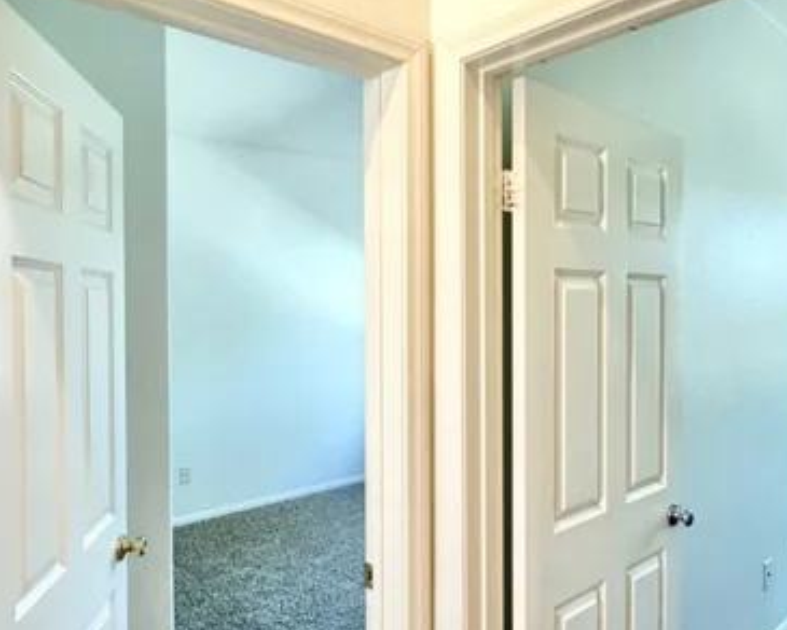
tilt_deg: -1.2
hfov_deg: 62.0
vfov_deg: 51.5
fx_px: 652
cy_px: 313
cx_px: 445
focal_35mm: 28
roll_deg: +0.5
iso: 250
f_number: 2.2
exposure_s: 1/120
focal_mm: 2.22
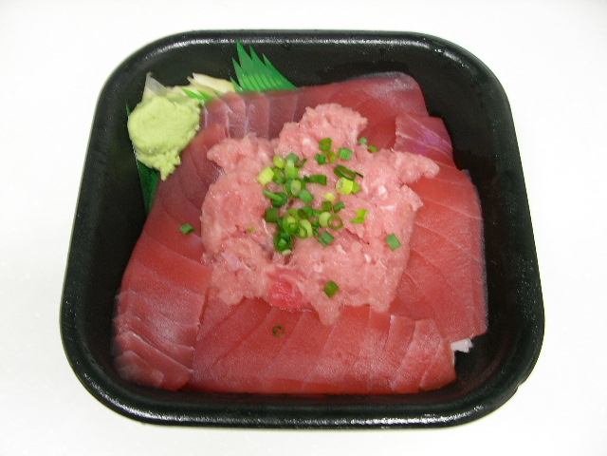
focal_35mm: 38
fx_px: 666
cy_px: 228
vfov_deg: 37.7
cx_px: 304
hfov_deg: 49.0
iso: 100
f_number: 3.5
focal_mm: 5.8
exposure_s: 1/5.3
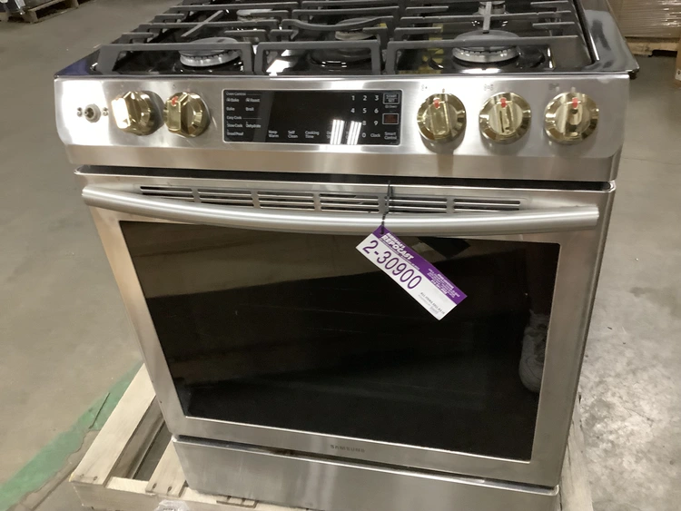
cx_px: 340
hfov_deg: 58.3
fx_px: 610
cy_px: 256
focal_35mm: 31
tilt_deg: -35.7
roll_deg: +6.6
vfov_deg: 45.5
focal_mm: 3.3
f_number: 2.4
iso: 400
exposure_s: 1/25
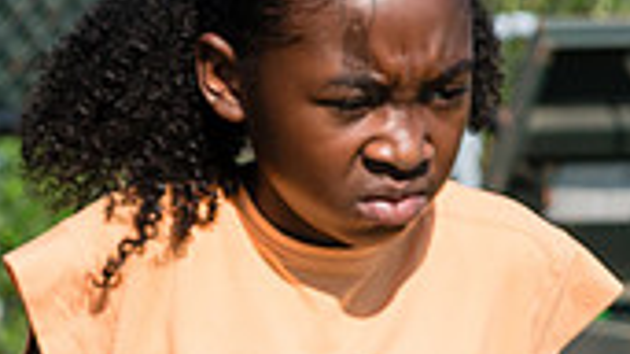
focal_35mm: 313
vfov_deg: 3.9
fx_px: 5226
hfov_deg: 6.9
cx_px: 247
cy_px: 451
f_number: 5
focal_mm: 62
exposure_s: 1/800
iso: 100
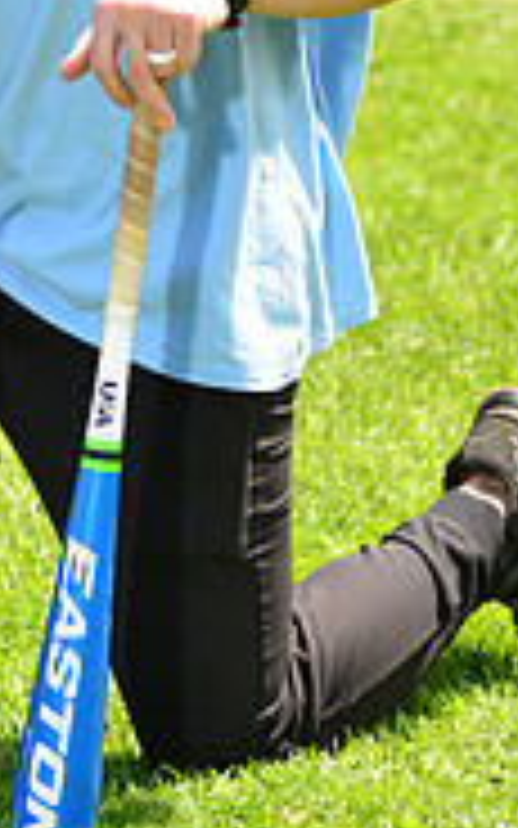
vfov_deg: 5.9
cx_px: -34
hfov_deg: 3.7
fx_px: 7973
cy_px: -266
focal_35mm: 353
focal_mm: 110
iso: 100
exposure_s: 1/250
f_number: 5
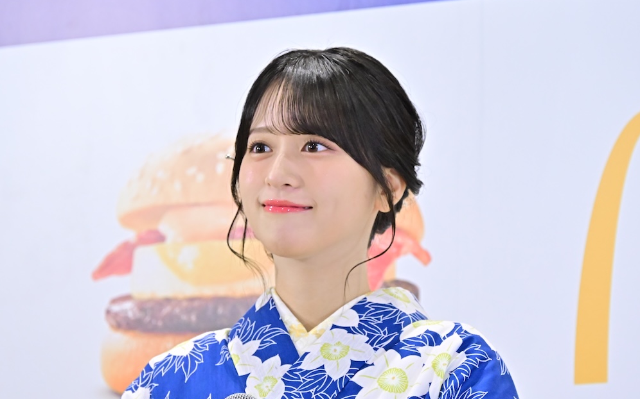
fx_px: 5354
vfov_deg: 4.3
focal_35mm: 307
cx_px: 321
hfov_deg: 6.8
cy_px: 205
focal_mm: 200
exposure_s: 1/200
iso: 4000
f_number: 6.3
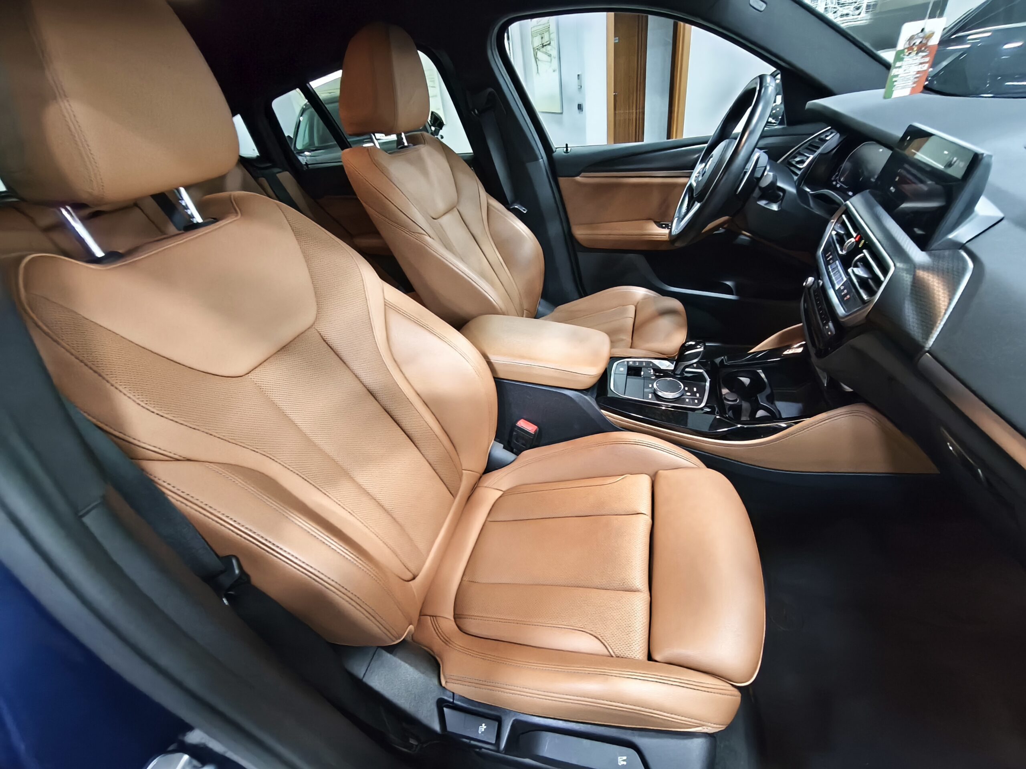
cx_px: 513
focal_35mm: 15
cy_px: 384
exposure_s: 1/11.1
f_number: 2.2
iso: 2500
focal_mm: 1.91
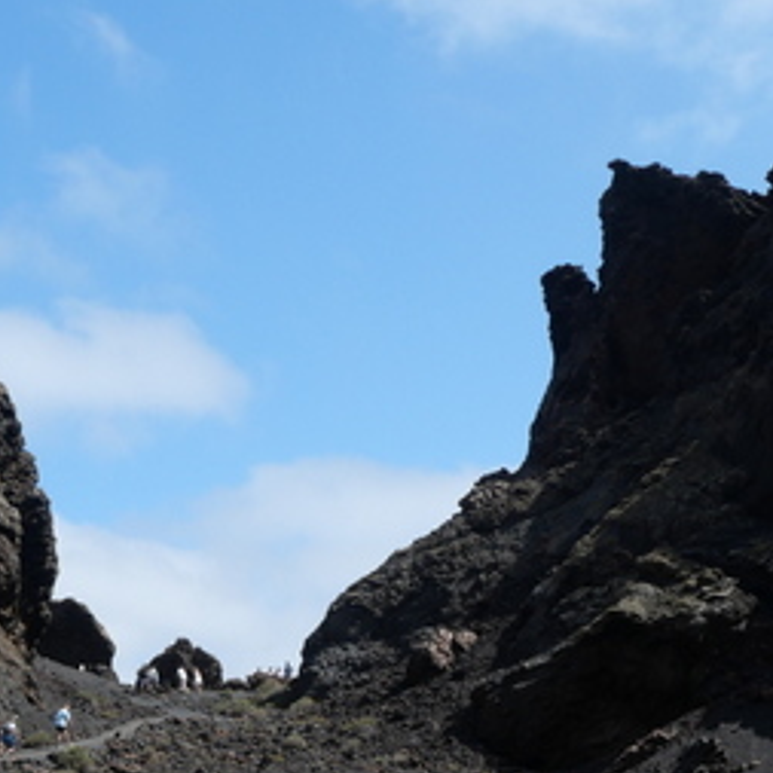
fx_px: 1693
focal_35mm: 67
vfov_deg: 24.6
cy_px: 758
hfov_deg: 25.7
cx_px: 431
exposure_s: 1/500
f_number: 7.1
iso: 200
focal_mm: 12
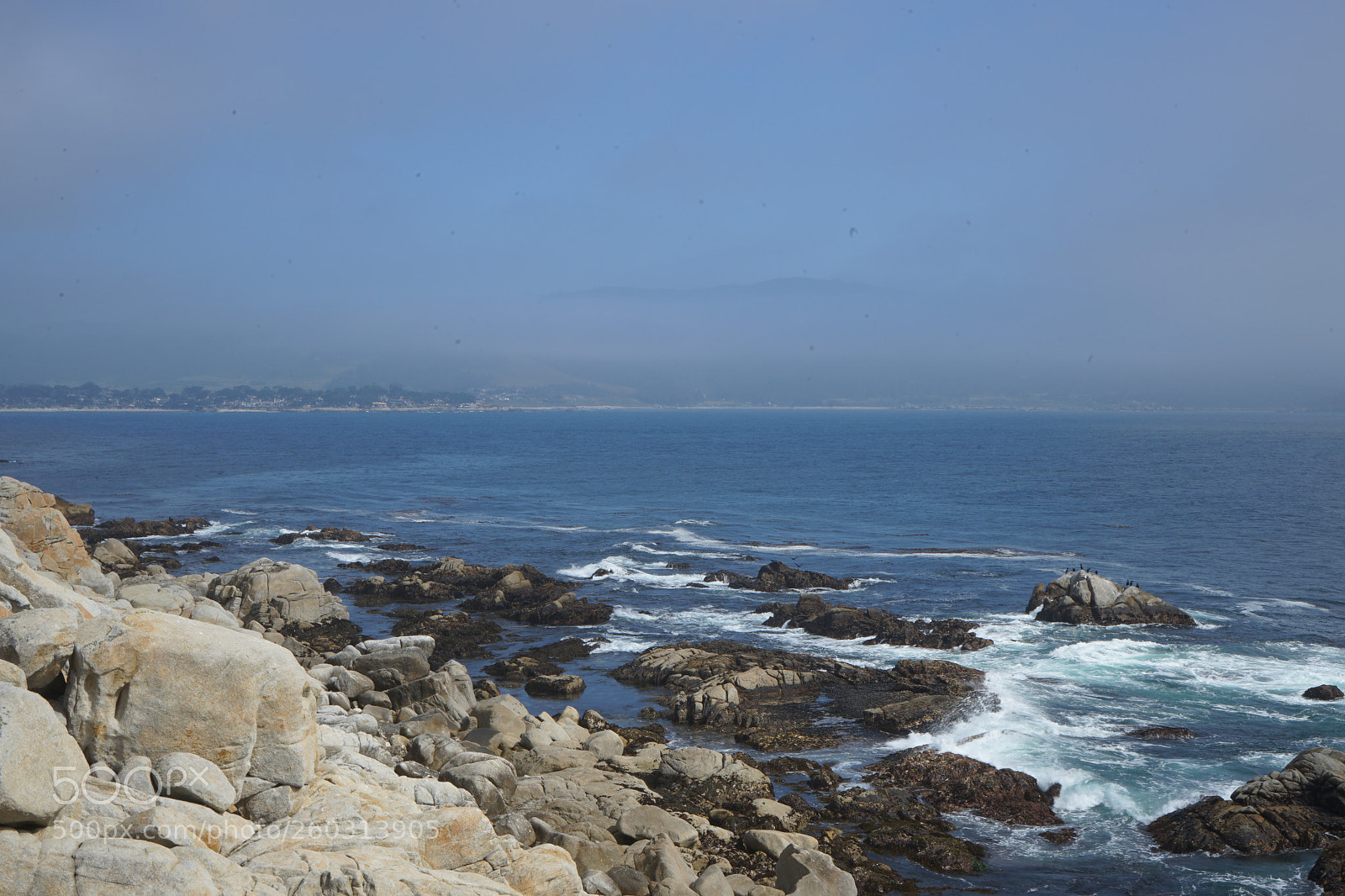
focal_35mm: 48
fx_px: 1793
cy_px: 448
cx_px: 672
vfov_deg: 28.1
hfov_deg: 41.1
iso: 160
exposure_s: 1/60
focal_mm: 48
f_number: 25
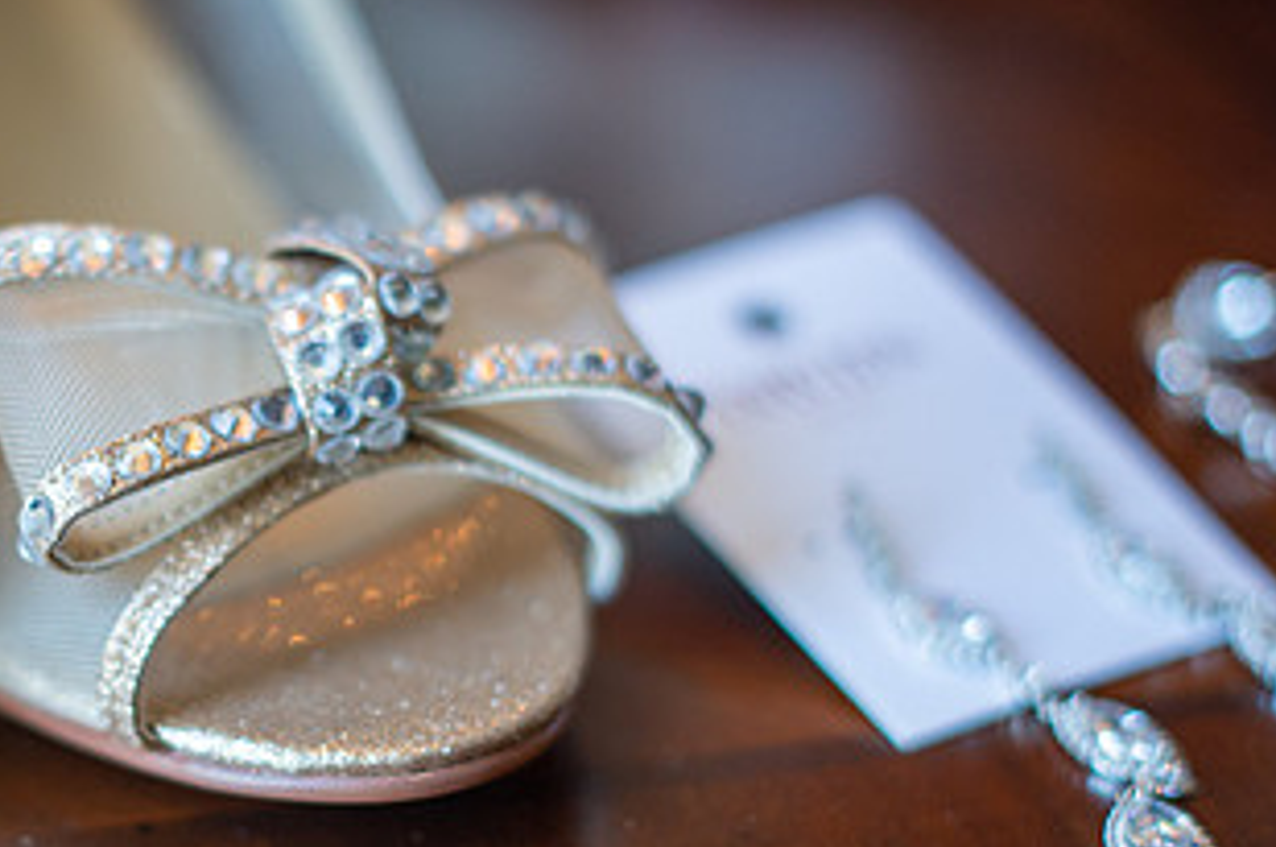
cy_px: 533
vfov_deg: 14.5
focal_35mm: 94
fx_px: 3327
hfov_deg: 21.3
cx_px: 169
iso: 800
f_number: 2
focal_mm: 50
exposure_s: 1/250
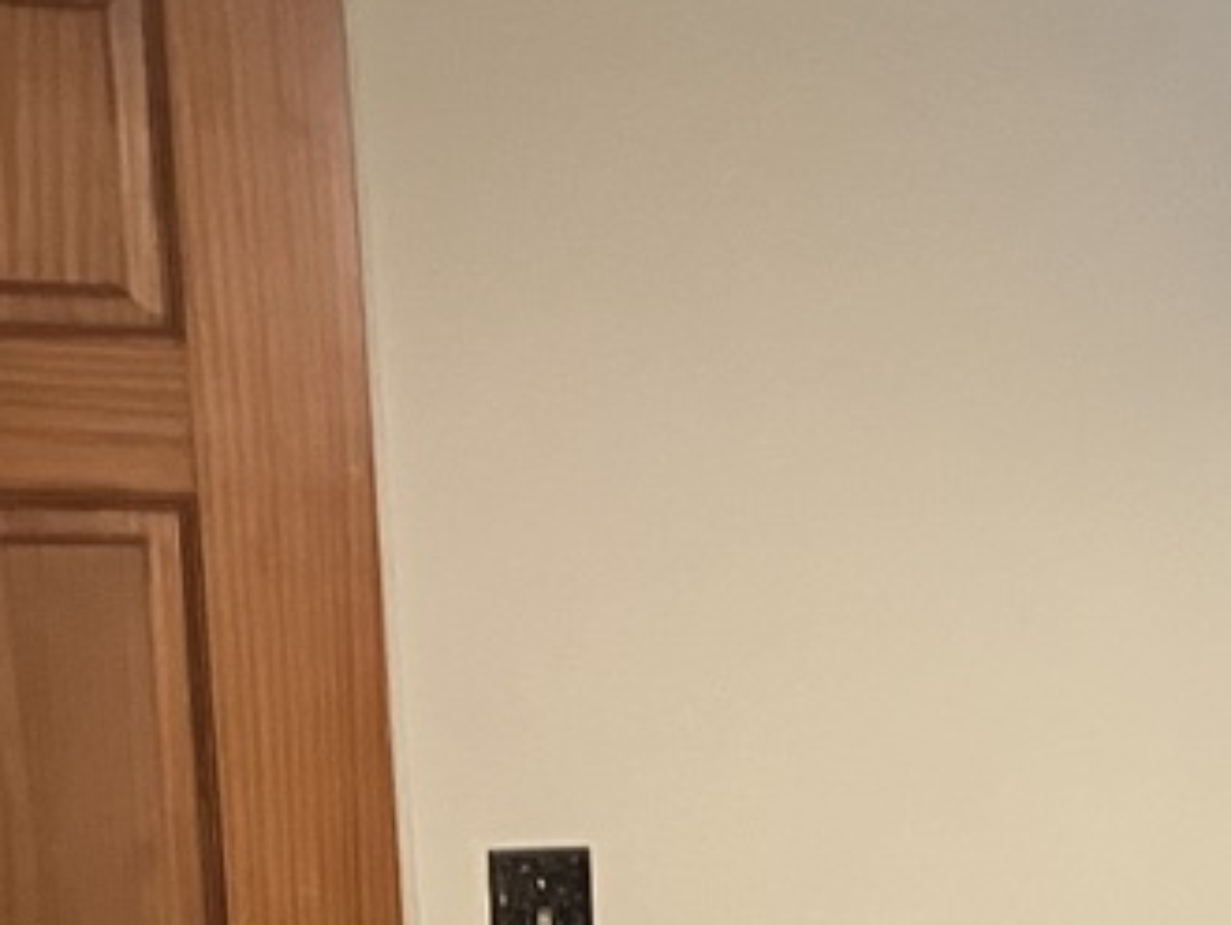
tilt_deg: -5.9
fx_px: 4342
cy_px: 1194
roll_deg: +1.0
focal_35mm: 122
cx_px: 2343
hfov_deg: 14.0
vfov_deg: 11.8
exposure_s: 1/59
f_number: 1.8
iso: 200
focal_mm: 3.99
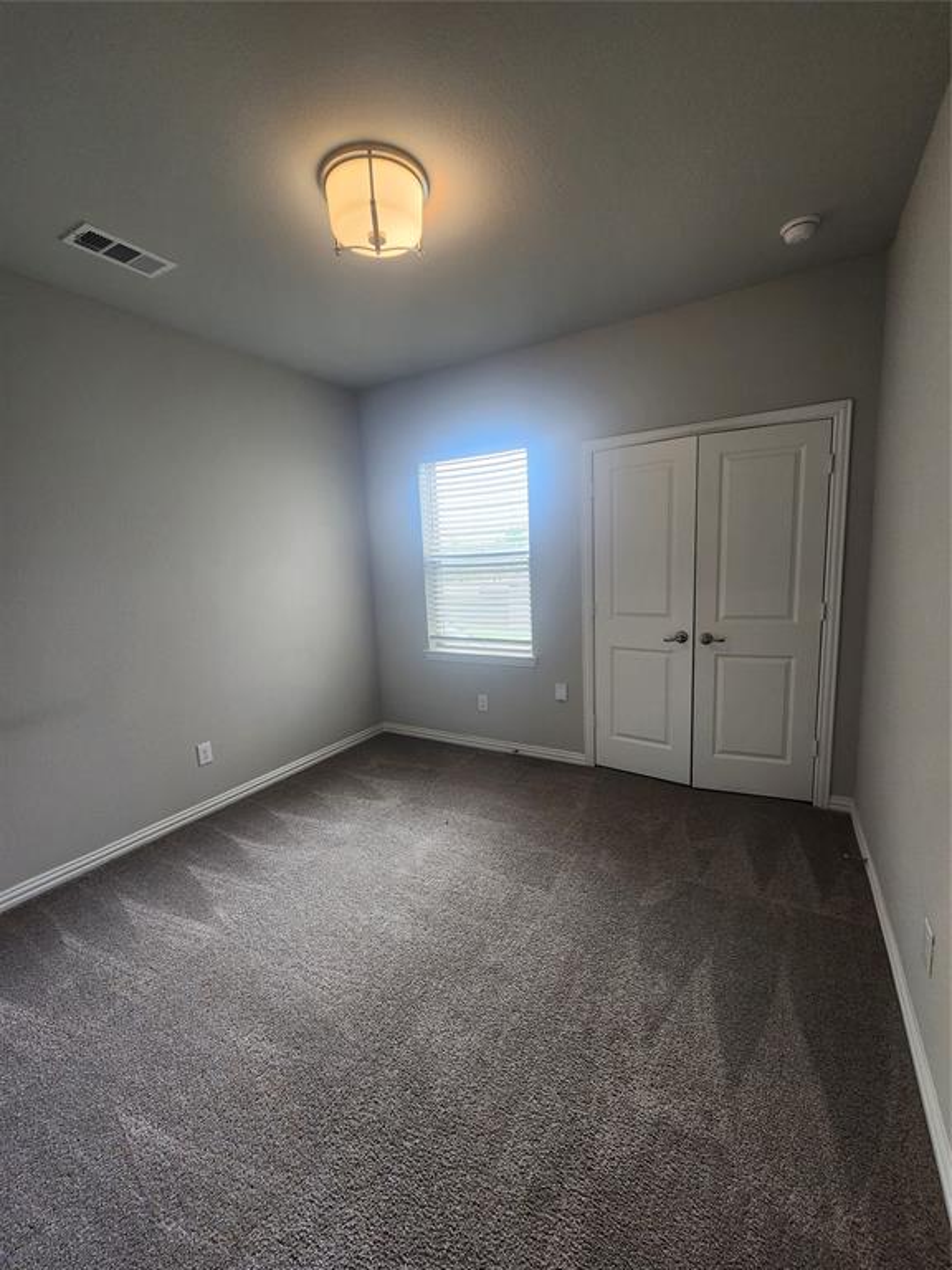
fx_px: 477
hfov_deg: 89.9
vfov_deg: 106.2
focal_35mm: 13
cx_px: 476
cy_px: 635
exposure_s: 1/60
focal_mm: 2.2
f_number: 2.2
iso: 160
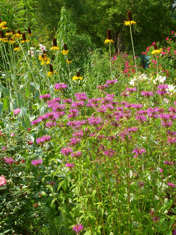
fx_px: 515
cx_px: 88
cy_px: 118
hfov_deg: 19.4
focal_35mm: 76
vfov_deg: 25.7
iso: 100
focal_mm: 13.6
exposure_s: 1/320
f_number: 4.7
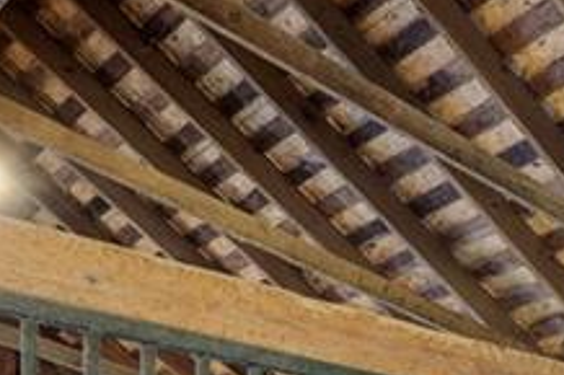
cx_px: 968
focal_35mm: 80
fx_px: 1252
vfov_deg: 14.3
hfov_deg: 19.8
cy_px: 747
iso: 100
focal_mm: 17
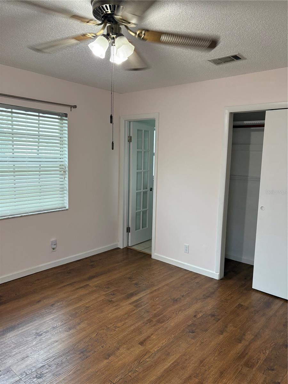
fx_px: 288
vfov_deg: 67.3
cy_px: 192
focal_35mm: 26
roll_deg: -0.4
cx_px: 144
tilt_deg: -6.0
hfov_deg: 53.1
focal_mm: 5.96
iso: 125
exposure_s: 1/60
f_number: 1.6
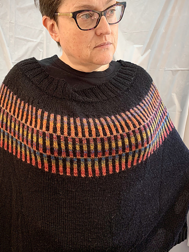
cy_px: 130
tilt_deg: -10.4
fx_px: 240
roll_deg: -2.5
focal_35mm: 33
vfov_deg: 55.3
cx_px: 87
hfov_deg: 42.9
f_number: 1.8
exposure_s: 1/60
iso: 100
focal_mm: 4.25
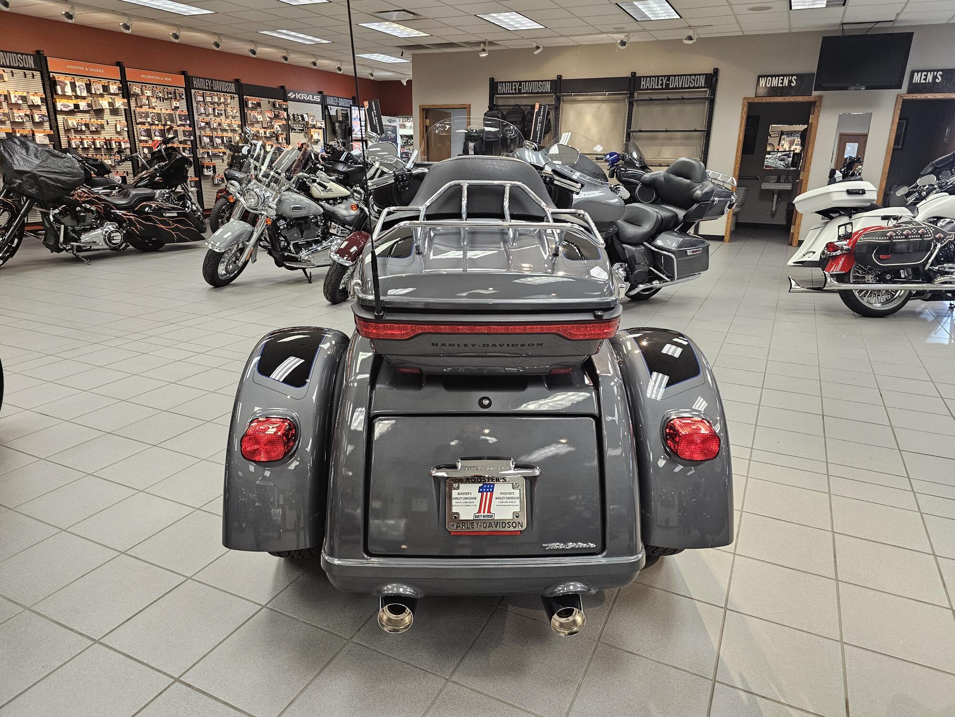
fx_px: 635
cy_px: 358
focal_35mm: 23
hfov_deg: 73.9
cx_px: 478
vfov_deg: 58.9
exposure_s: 1/120
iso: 320
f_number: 1.7
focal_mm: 6.3
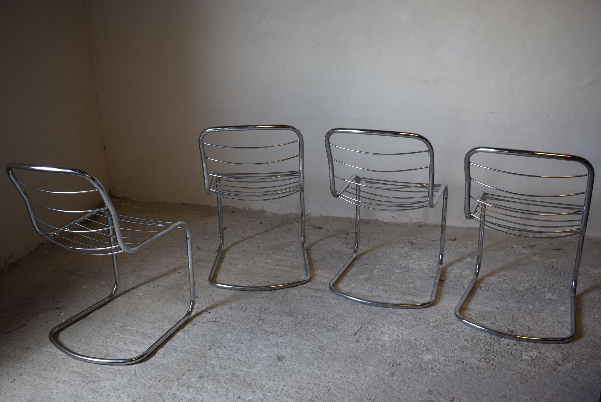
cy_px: 201
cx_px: 300
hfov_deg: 55.1
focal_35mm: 34
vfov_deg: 38.4
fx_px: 576
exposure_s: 1/80
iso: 400
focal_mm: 23
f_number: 4.5
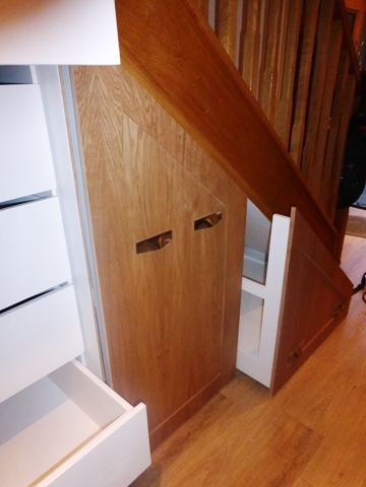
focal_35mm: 25
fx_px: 352
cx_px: 183
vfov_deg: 69.4
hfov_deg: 54.9
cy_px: 244
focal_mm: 4.3
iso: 800
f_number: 3.3
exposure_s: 1/60
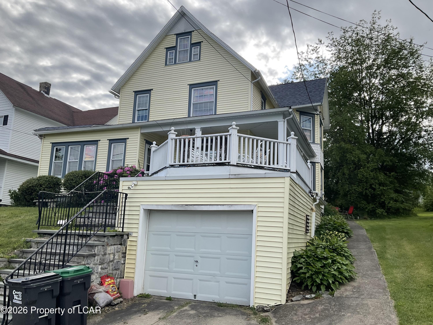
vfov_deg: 48.2
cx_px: 216
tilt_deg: +12.1
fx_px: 363
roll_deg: -1.4
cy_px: 162
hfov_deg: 61.7
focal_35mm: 29
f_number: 1.8
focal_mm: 3
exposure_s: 1/1221
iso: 16
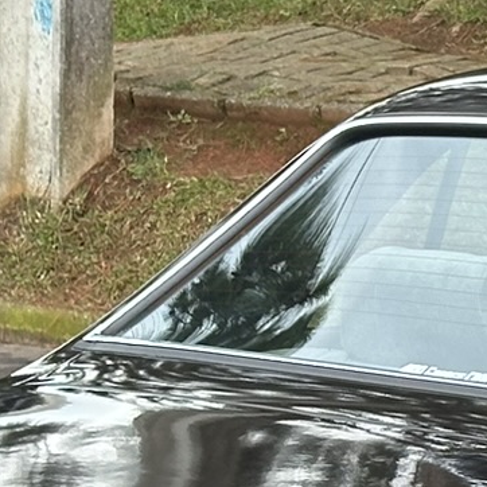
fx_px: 3820
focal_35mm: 240
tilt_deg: -10.1
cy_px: 515
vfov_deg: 7.3
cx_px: 686
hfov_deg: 7.2
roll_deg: -2.7
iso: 80
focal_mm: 6.86
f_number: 1.78
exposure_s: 1/145
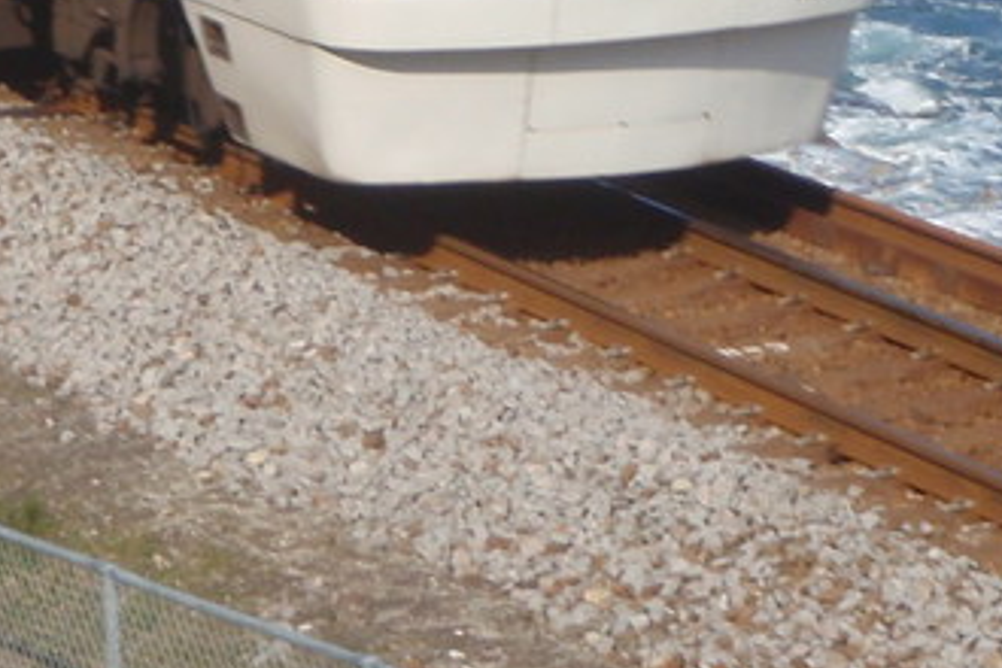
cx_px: -173
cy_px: -556
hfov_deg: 8.9
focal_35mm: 230
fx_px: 6401
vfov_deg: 5.9
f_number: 4.5
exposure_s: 1/500
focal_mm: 10.34
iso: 64
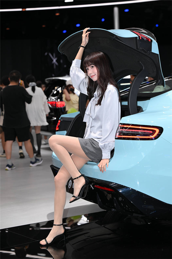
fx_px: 502
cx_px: 86
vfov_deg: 28.8
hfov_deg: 19.5
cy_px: 130
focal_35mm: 70
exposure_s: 1/250
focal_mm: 70
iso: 400
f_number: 4
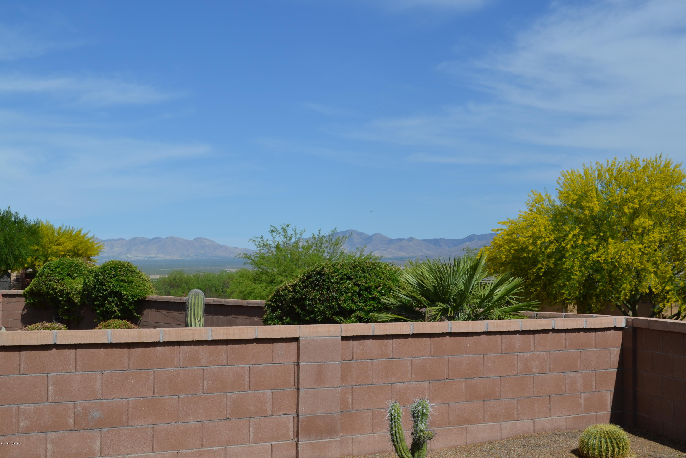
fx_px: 915
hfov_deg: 41.1
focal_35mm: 48
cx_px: 343
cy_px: 229
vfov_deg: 28.1
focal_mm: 32
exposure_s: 1/320
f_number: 9
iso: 100
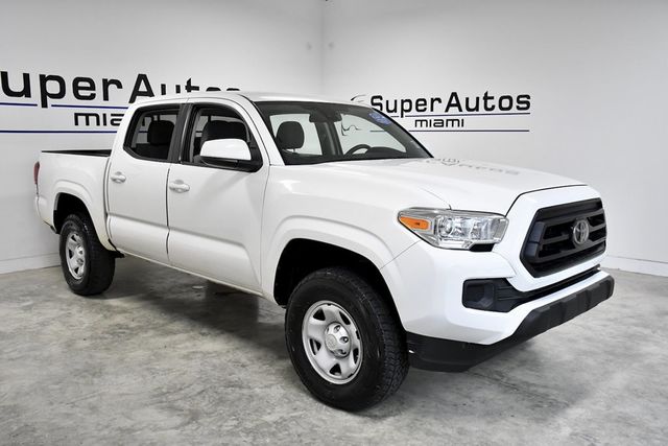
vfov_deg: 40.0
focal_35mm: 33
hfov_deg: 57.2
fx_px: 612
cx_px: 334
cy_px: 223
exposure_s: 1/800
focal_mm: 22
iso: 2500
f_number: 4.5
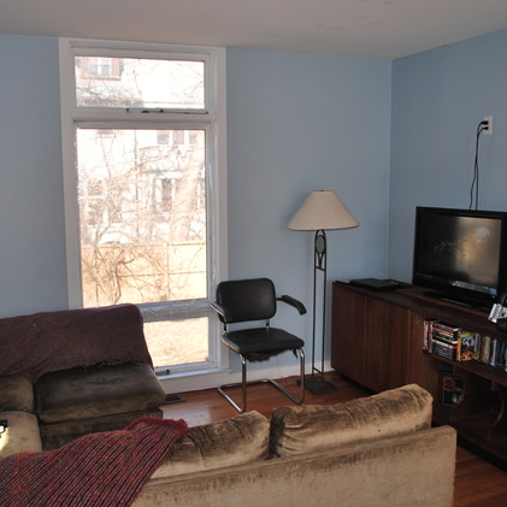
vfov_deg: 47.2
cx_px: 230
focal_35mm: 35
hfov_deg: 47.2
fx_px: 580
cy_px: 257
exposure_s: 1/160
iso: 100
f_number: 3.5
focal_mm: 18
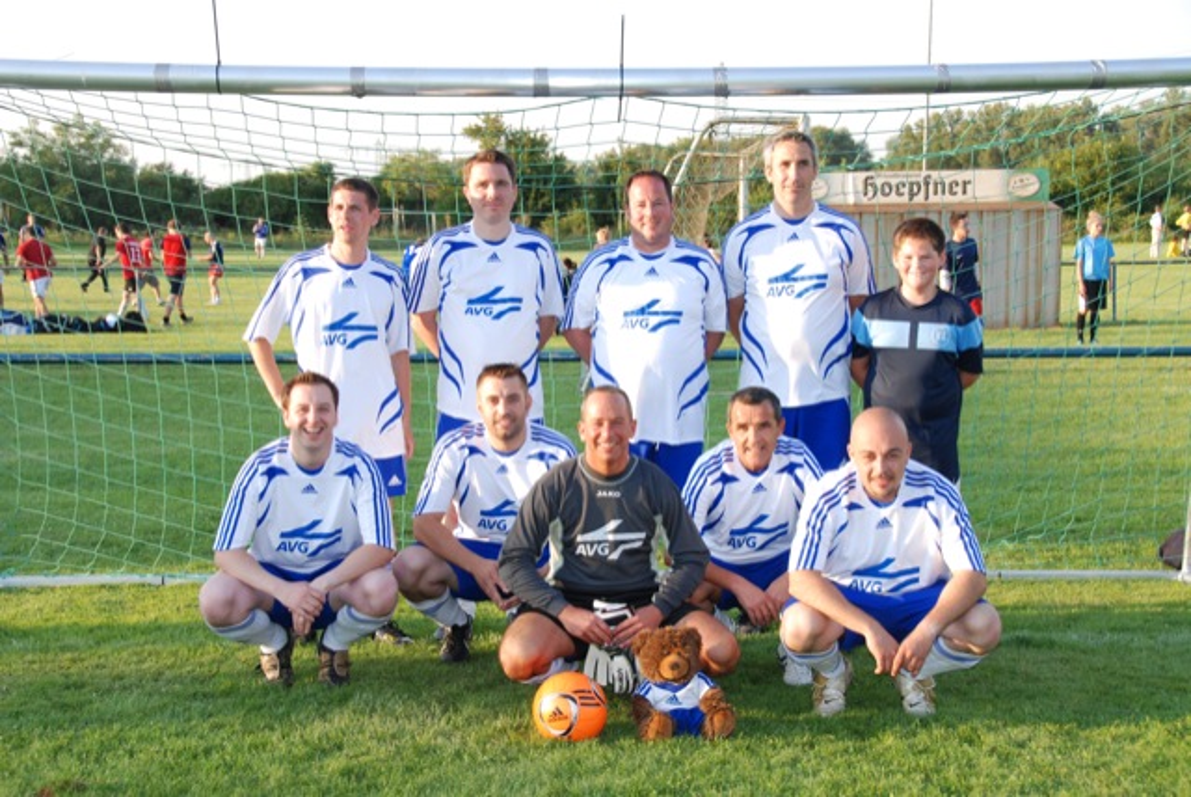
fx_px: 1987
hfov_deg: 33.4
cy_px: 398
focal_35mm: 60
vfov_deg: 22.7
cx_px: 596
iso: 400
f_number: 9
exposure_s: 1/200
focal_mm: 40
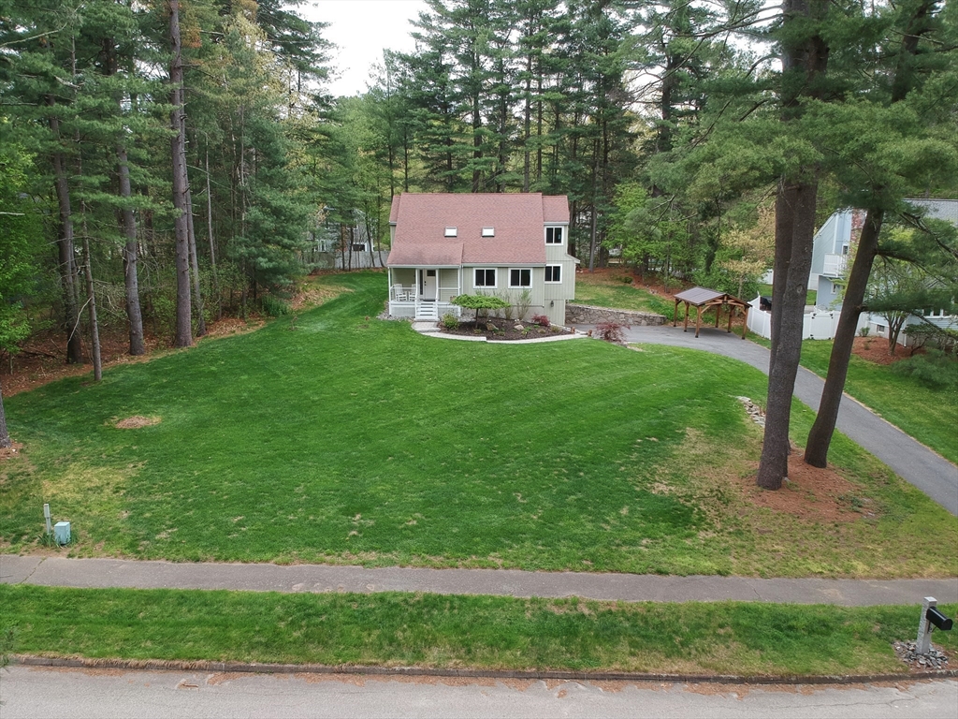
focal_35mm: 25
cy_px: 360
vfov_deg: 54.9
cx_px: 479
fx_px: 692
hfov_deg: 69.4
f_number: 2.6
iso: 100
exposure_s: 1/160
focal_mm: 4.49
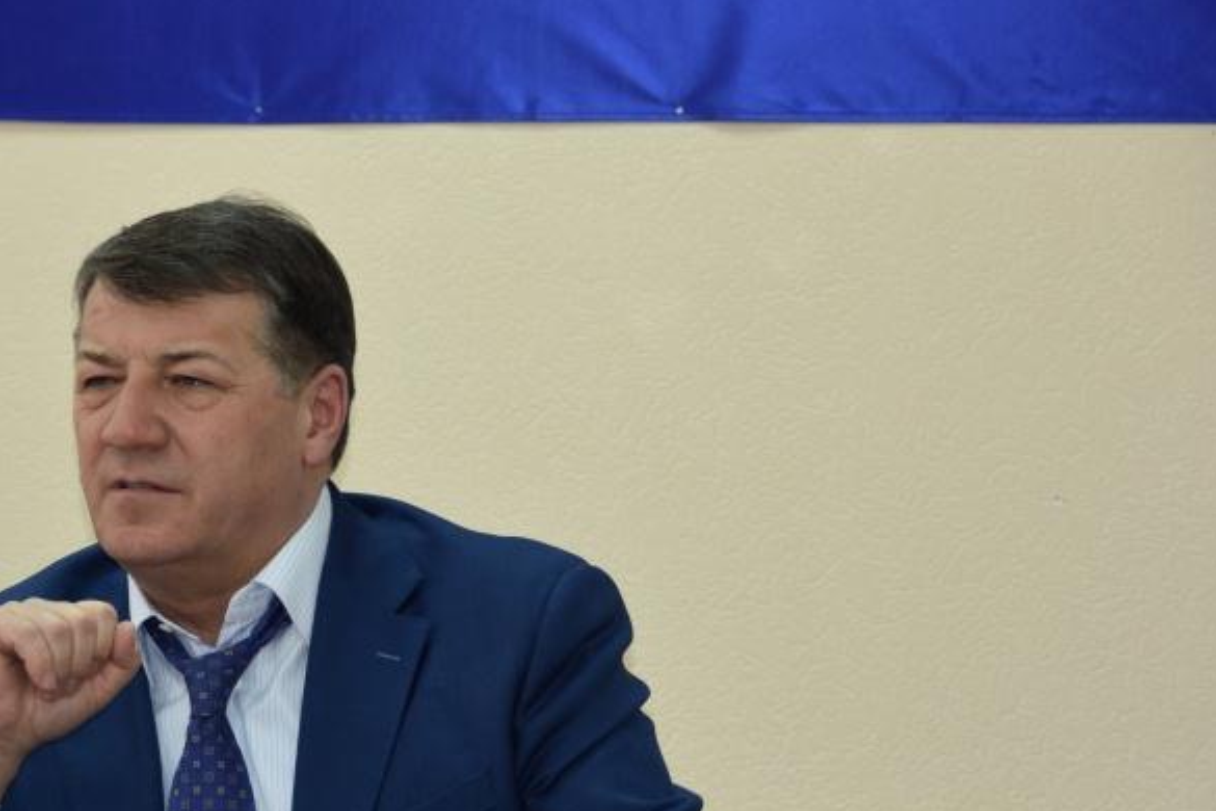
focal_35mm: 210
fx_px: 7093
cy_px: 666
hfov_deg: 9.8
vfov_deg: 6.5
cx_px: 264
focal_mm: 80
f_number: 5
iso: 560
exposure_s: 1/60
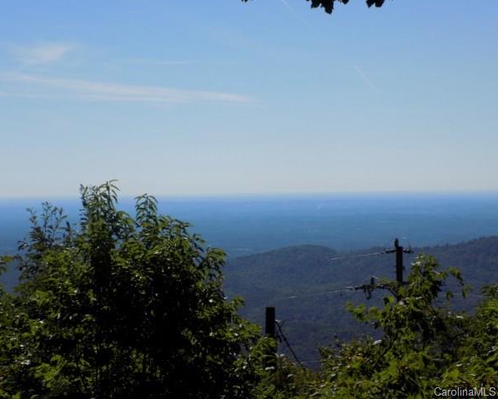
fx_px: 1327
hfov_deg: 21.3
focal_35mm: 90
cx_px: 263
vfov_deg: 17.1
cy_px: 200
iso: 80
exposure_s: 1/1500
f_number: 4.4
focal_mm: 15.3
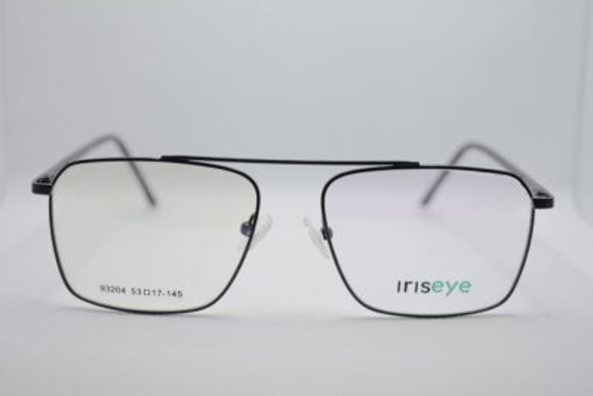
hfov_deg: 31.9
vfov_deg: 21.6
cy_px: 198
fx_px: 1038
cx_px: 296
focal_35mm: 63
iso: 250
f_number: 5.6
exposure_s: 1/125
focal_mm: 42
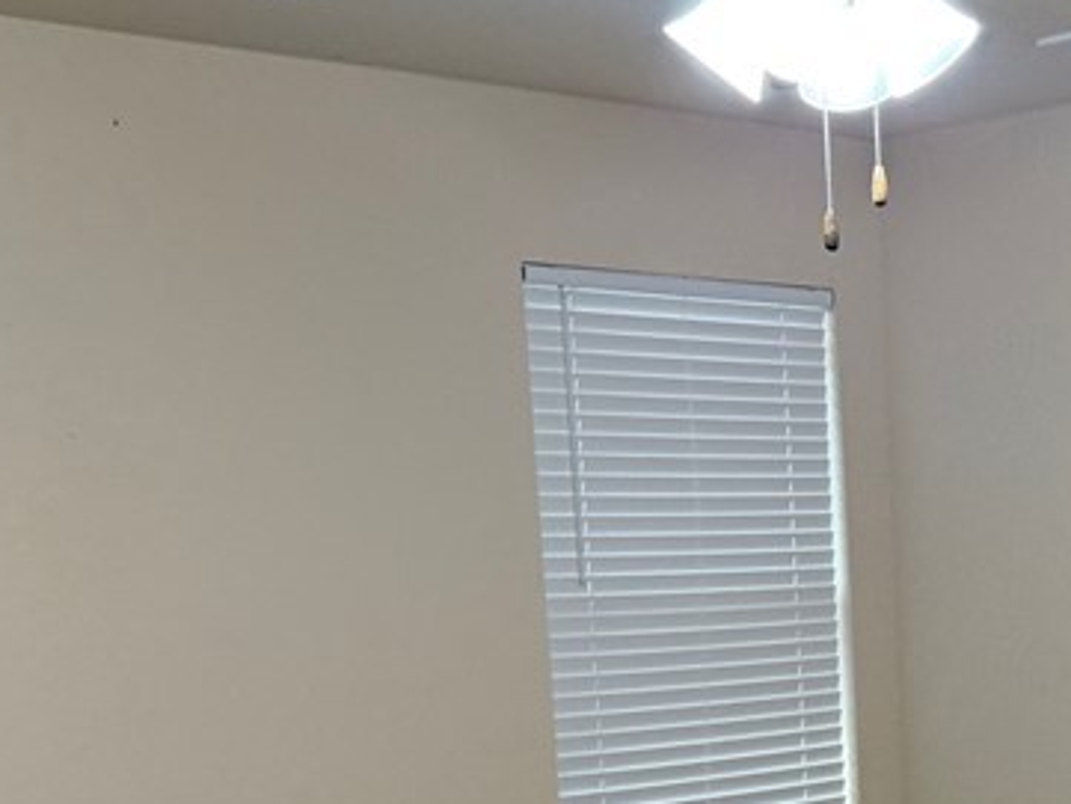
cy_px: 798
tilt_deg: -5.0
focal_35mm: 68
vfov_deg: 20.9
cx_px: 1151
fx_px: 2105
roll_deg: +2.5
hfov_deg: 26.5
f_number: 1.78
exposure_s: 1/60
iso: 250
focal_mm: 6.76
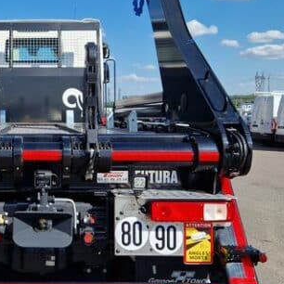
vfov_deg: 33.4
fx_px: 473
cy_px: 128
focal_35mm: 51
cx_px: 32
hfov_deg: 31.9
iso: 50
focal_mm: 5.4
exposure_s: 1/1472
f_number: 1.8
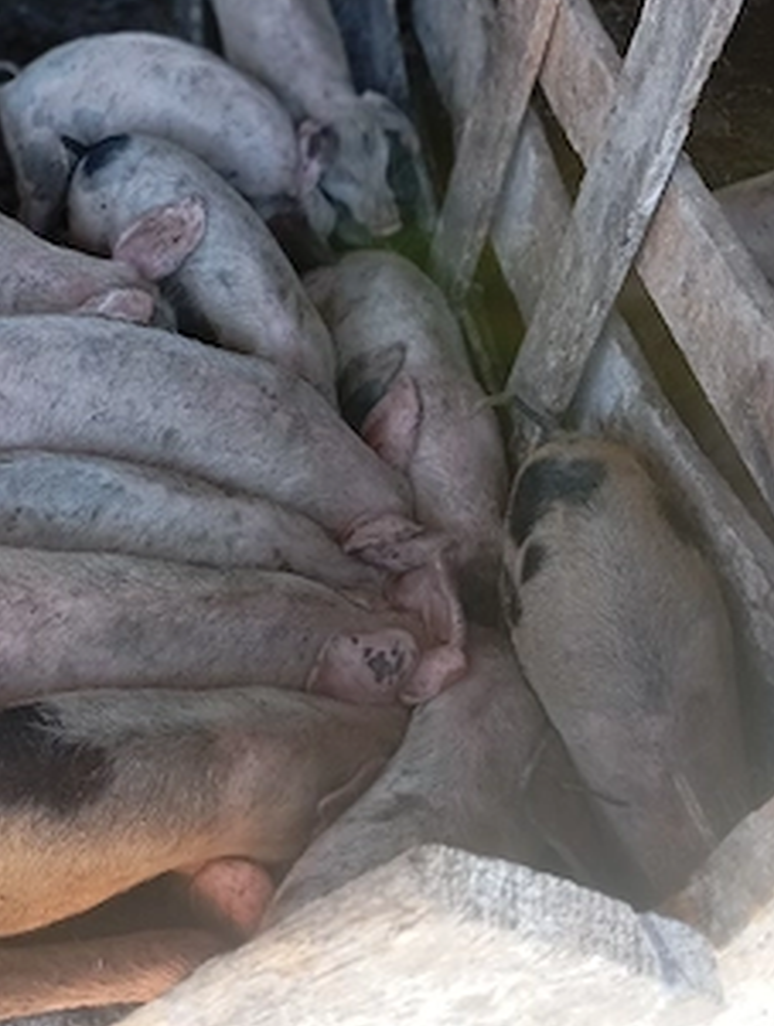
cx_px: 283
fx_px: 1099
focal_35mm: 37
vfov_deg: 50.0
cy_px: 569
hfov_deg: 38.5
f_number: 1.8
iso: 518
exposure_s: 1/33.3
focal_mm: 4.27
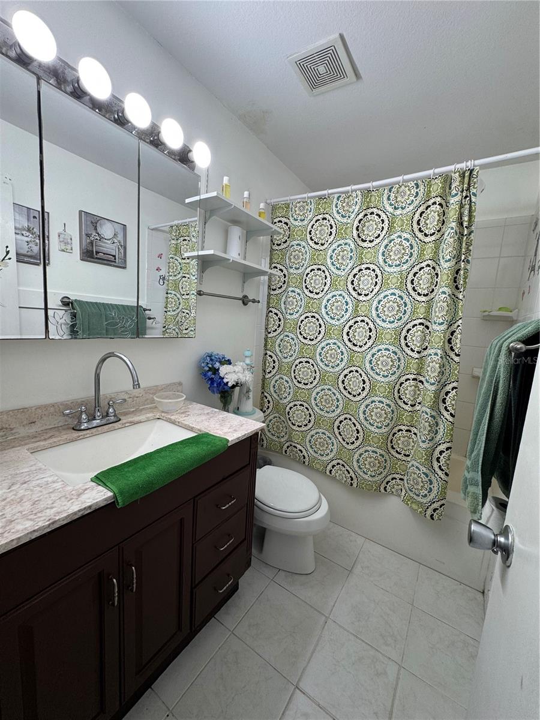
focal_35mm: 14
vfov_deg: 102.1
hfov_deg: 85.7
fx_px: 291
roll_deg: -4.2
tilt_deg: -7.8
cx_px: 270
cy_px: 360
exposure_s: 1/120
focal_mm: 2.22
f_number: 2.2
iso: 80
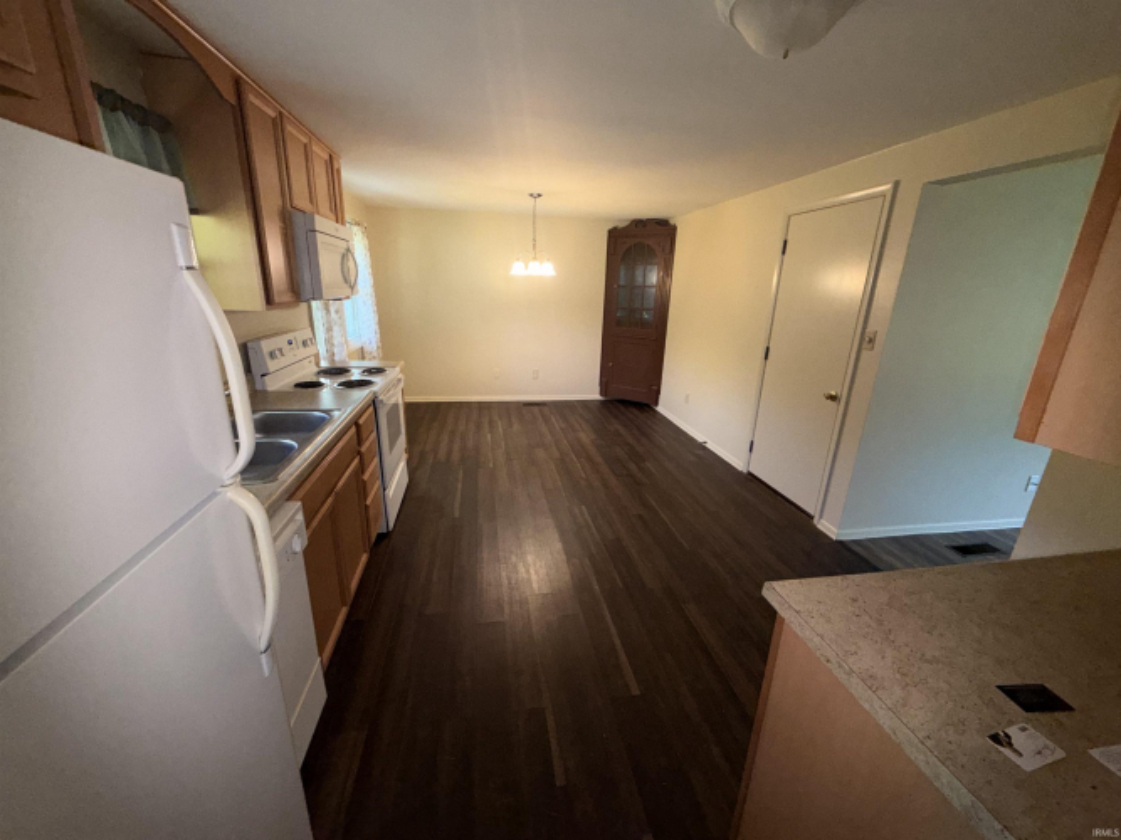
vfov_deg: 85.7
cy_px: 420
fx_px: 453
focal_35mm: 14
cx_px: 560
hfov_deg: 102.1
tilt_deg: -15.8
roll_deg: -2.3
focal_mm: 2.22
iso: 100
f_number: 2.2
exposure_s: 1/60
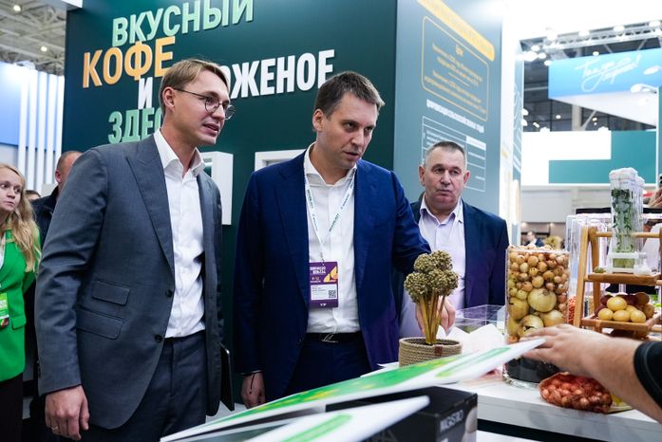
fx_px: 626
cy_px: 221
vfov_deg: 39.0
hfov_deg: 55.8
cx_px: 331
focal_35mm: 34
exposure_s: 1/320
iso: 1600
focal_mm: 34
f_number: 4.5
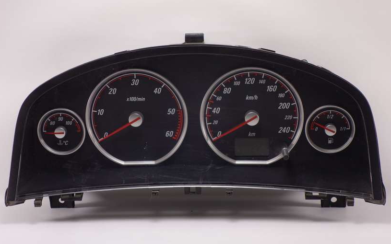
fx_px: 842
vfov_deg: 16.5
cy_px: 122
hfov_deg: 26.2
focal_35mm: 79
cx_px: 195
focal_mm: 28.5
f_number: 4
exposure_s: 1/80
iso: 320
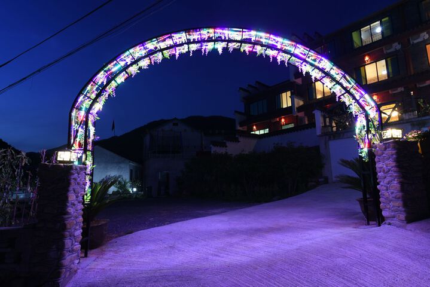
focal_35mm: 20
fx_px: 239
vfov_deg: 62.0
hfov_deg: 84.0
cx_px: 215
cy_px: 144
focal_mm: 20
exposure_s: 2.5
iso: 500
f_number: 8
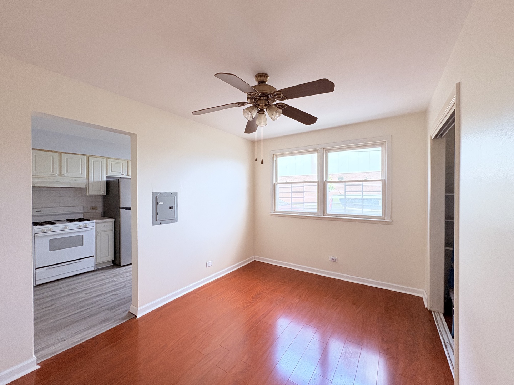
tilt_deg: +0.3
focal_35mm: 14
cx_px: 257
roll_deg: +0.3
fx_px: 208
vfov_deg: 85.7
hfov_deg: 102.1
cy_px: 192
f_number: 2.2
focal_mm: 2.22
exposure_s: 1/95
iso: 200
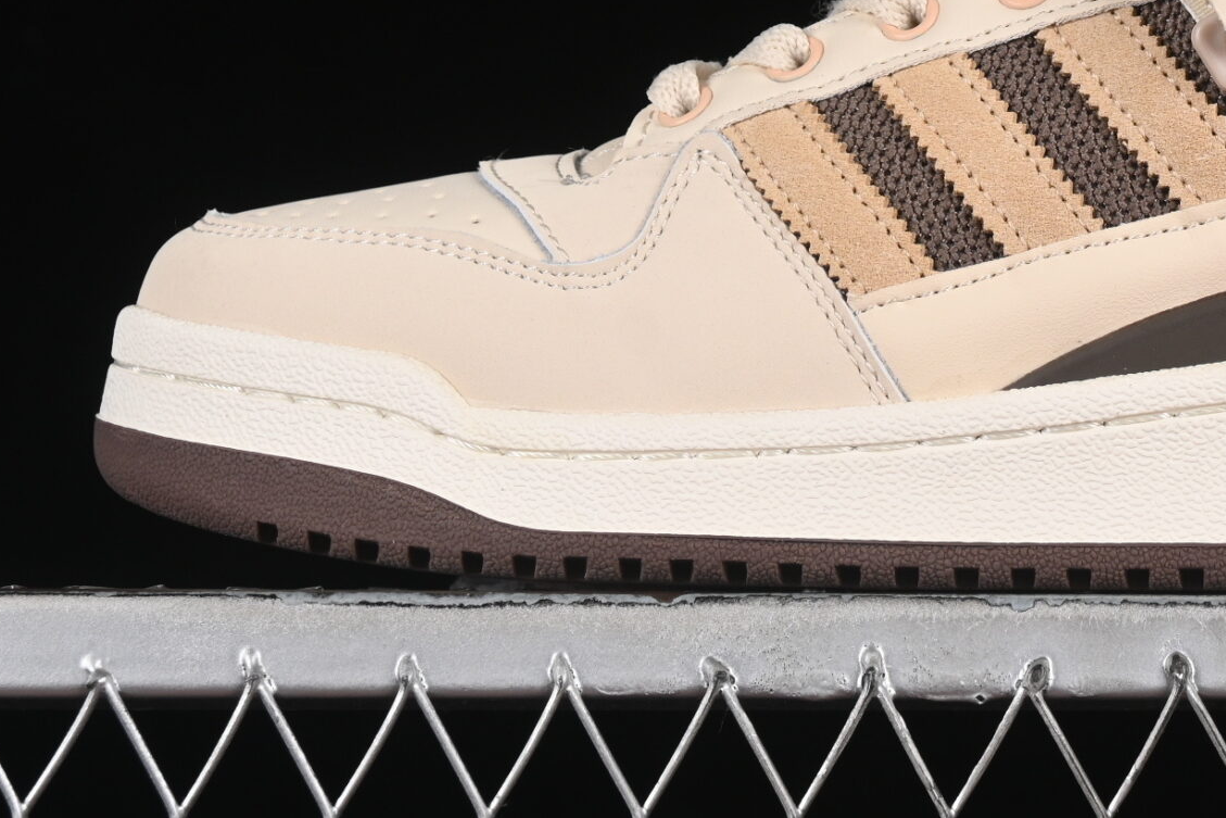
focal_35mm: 170
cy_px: 19
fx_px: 5790
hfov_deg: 12.0
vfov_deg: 8.0
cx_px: 1044
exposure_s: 1/80
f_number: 8
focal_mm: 50
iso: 160
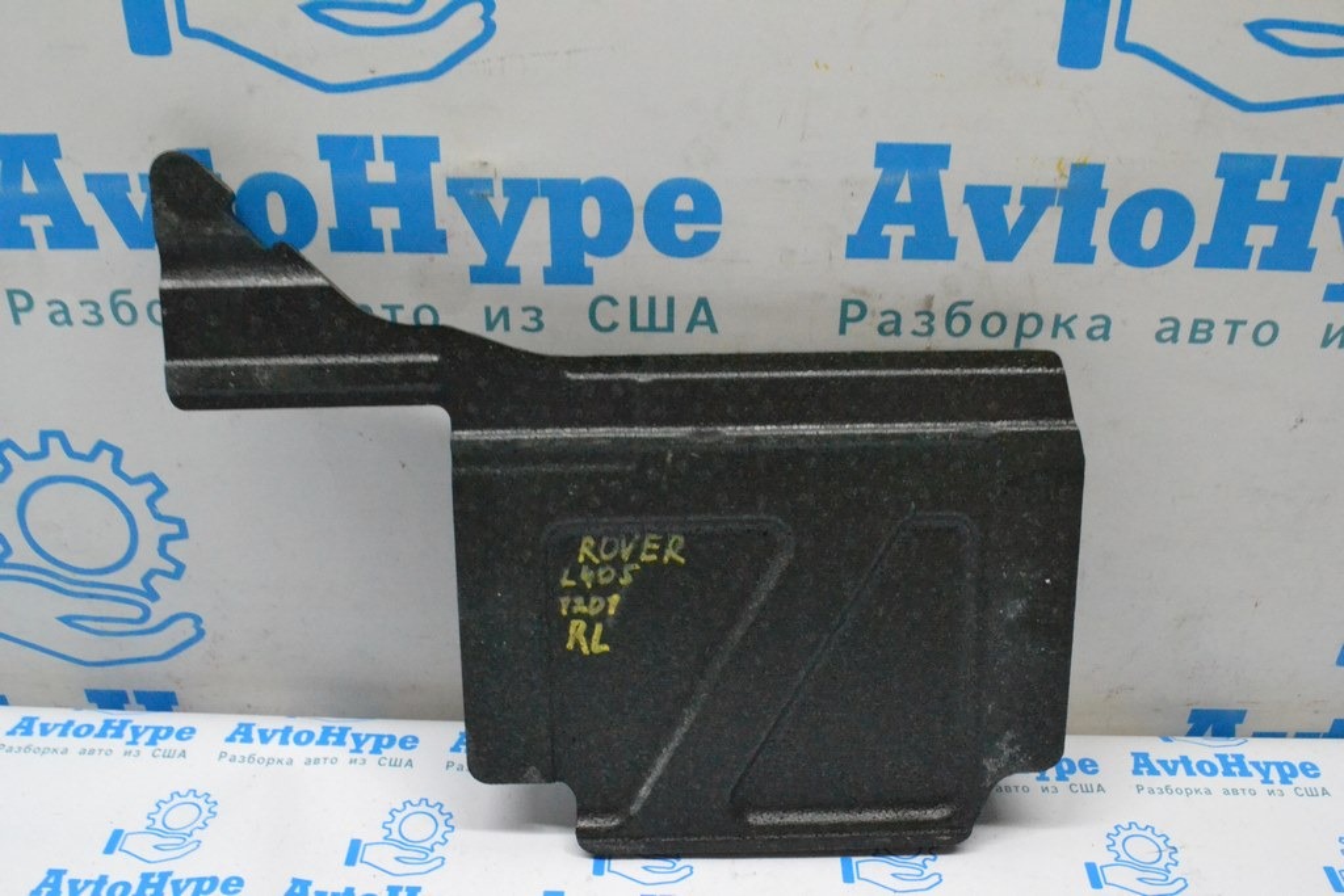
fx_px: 1232
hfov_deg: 57.2
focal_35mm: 33
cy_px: 448
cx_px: 672
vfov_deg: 40.0
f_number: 11
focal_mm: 22
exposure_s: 1/160
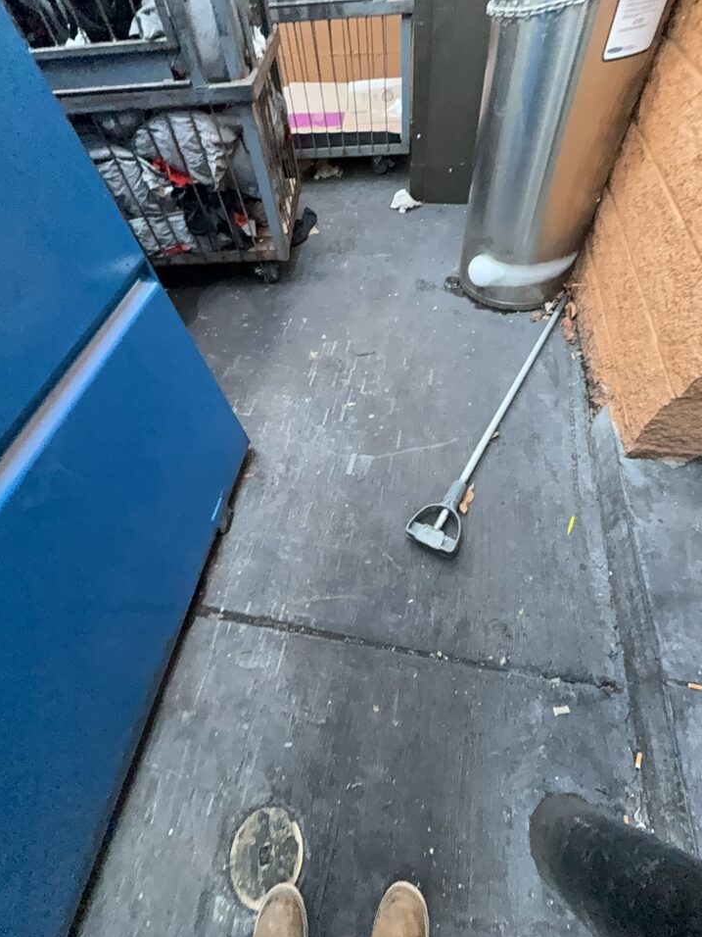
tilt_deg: -54.4
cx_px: 373
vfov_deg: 98.1
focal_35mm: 15
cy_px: 454
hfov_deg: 81.7
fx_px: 406
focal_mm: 2.22
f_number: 2.2
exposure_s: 1/61
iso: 640
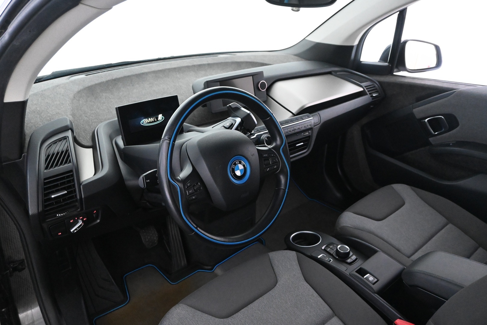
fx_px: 406
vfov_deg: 43.6
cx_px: 244
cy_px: 162
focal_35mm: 30
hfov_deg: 61.9
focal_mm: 20
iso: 6400
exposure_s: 1/40
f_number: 4.5
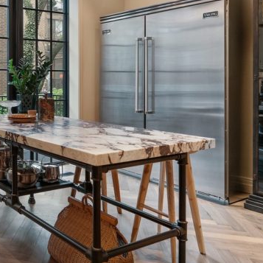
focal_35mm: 39
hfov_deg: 38.2
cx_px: 1
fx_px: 335
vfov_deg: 42.1
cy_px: 81
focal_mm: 16
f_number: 8
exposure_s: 1/2
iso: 200
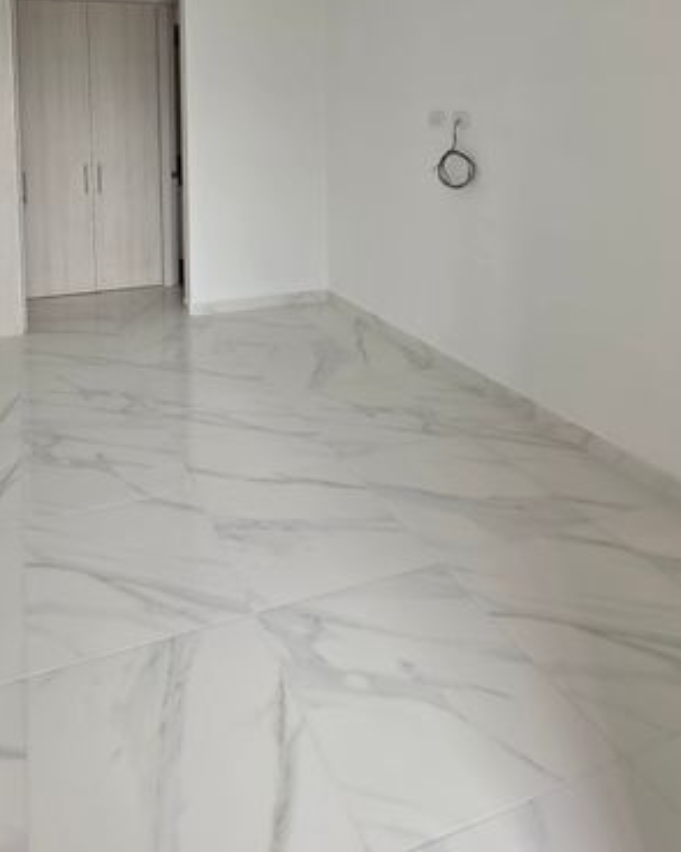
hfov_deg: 58.8
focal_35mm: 23
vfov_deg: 65.5
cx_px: 204
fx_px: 580
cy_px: 161
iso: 16
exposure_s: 1/120
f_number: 1.9
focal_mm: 2.2
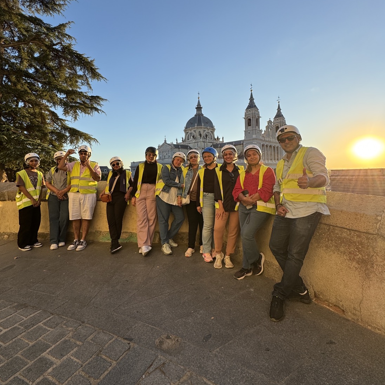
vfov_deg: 80.5
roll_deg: +2.6
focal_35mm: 18
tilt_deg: +1.8
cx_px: 183
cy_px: 175
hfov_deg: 80.7
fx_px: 226
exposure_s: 1/515
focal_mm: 2.22
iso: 40
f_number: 2.2
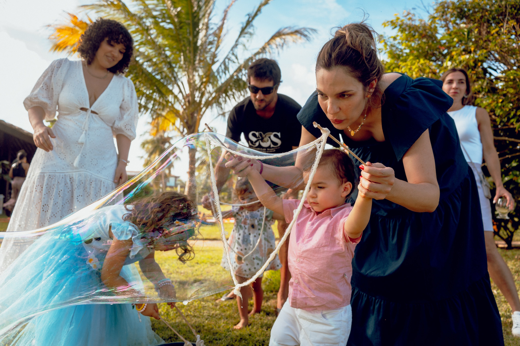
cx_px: 249
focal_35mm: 27
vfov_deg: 47.8
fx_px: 391
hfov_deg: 67.3
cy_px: 173
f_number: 4.5
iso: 800
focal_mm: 26
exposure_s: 1/1250
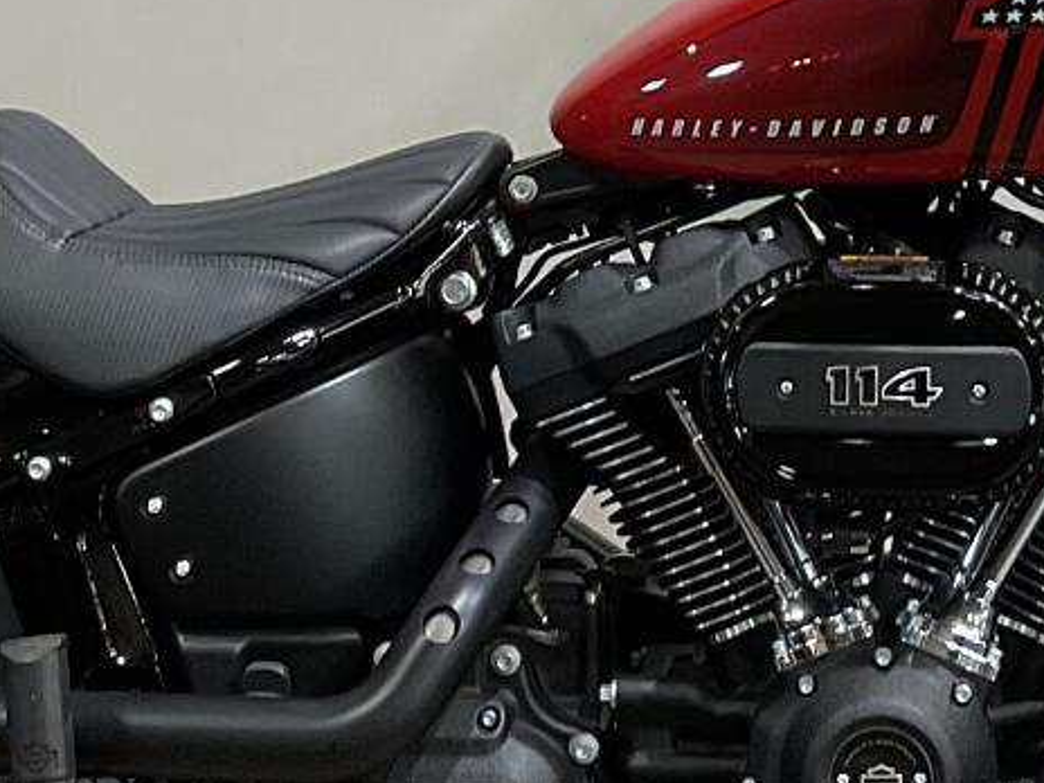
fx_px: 3770
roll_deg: -0.5
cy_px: -182
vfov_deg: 11.6
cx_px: 693
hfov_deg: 15.7
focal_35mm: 125
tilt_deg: -10.0
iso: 50
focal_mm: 3
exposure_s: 1/60
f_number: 1.8
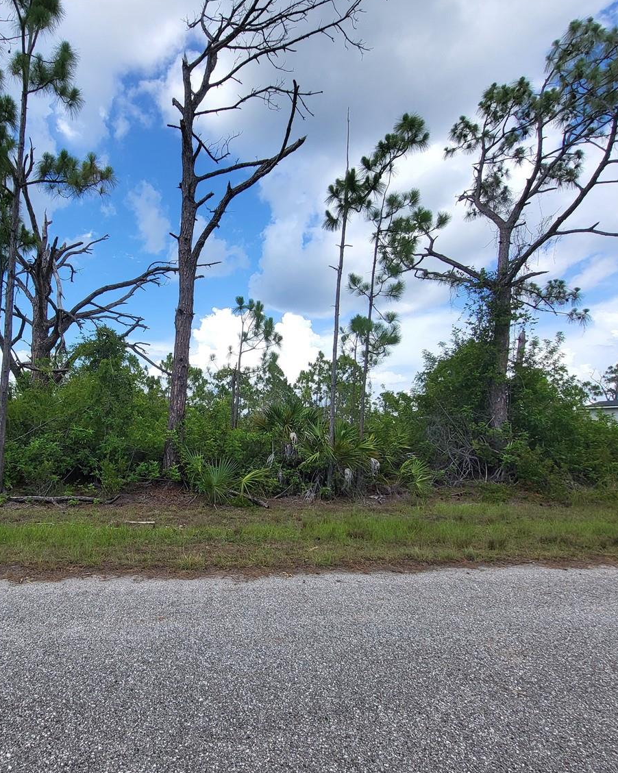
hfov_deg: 70.3
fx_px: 412
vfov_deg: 86.4
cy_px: 391
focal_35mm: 18
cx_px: 177
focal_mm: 1.74
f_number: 2.2
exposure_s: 1/820
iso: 32
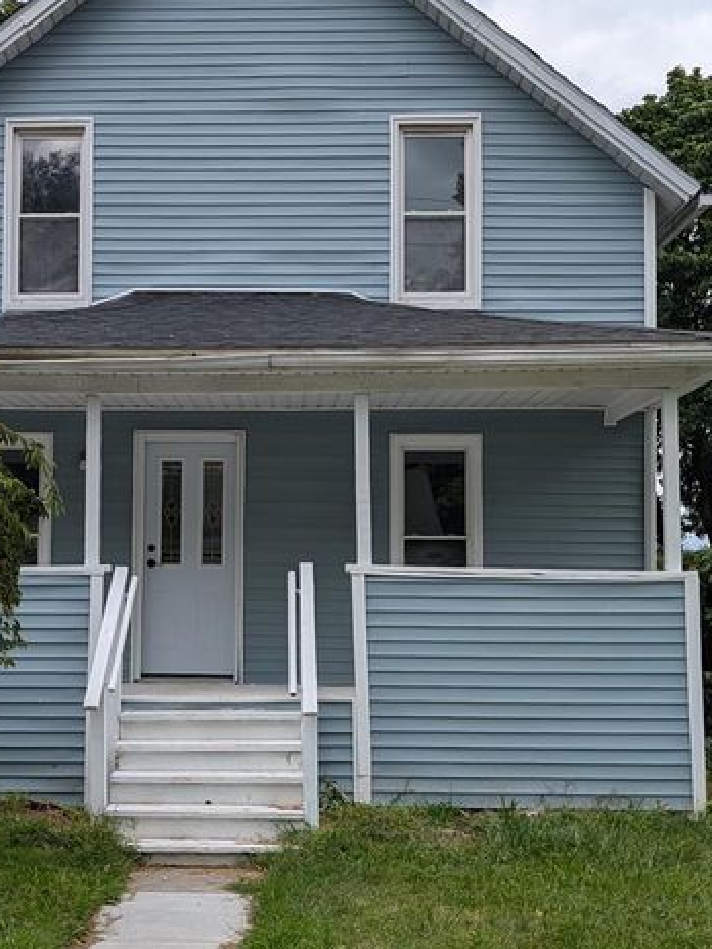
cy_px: 506
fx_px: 1454
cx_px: 203
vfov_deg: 36.2
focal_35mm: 53
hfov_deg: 27.2
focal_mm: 6.9
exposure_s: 1/646
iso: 21
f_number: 1.68
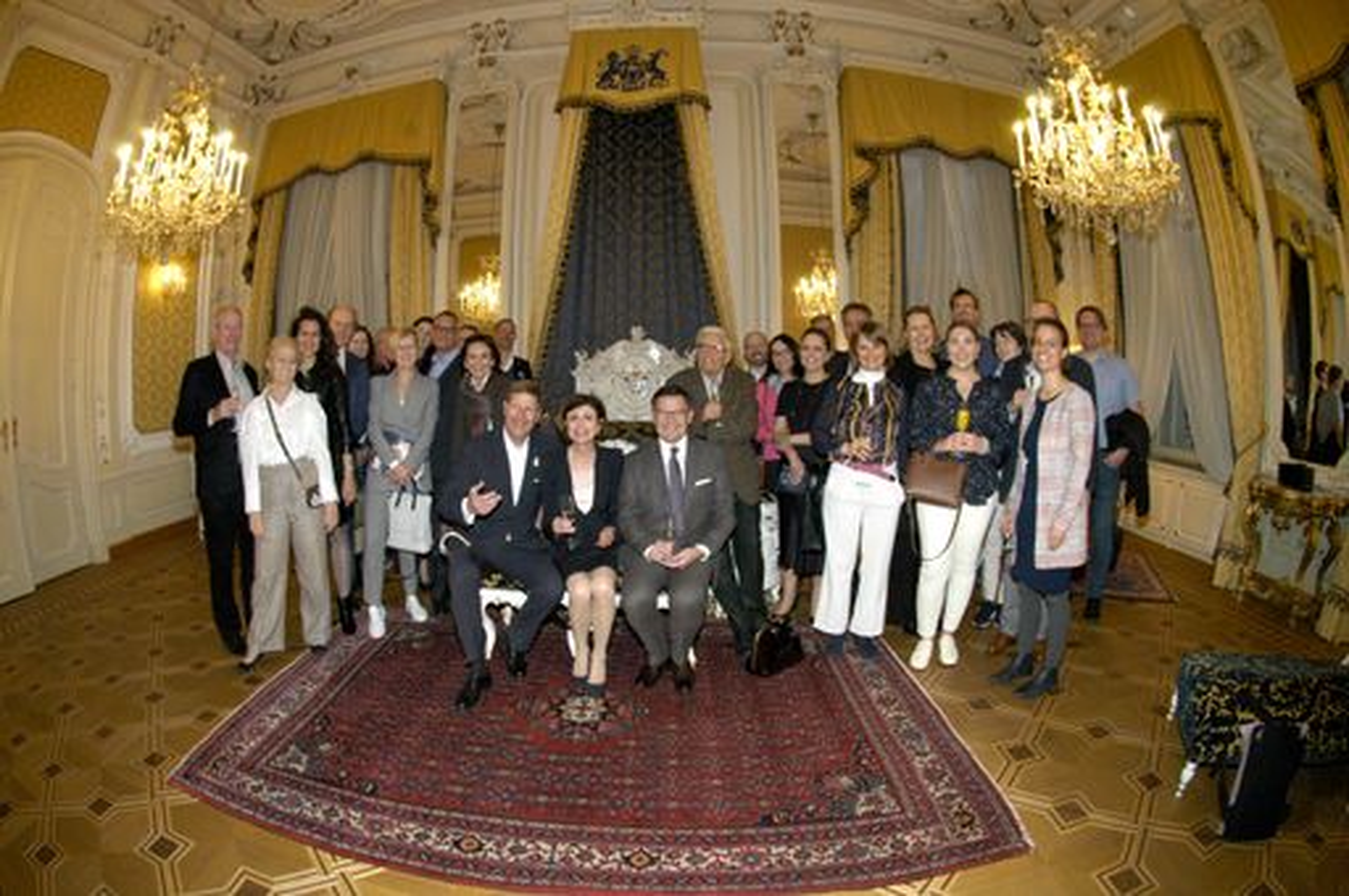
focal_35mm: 16
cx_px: 674
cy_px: 448
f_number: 5
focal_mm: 10.5
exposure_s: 1/100
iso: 800
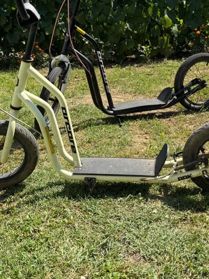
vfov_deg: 40.1
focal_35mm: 46
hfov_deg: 31.4
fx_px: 370
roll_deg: +2.1
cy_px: 70
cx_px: 124
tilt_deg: -7.9
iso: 80
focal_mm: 6.76
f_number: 1.78
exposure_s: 1/2833
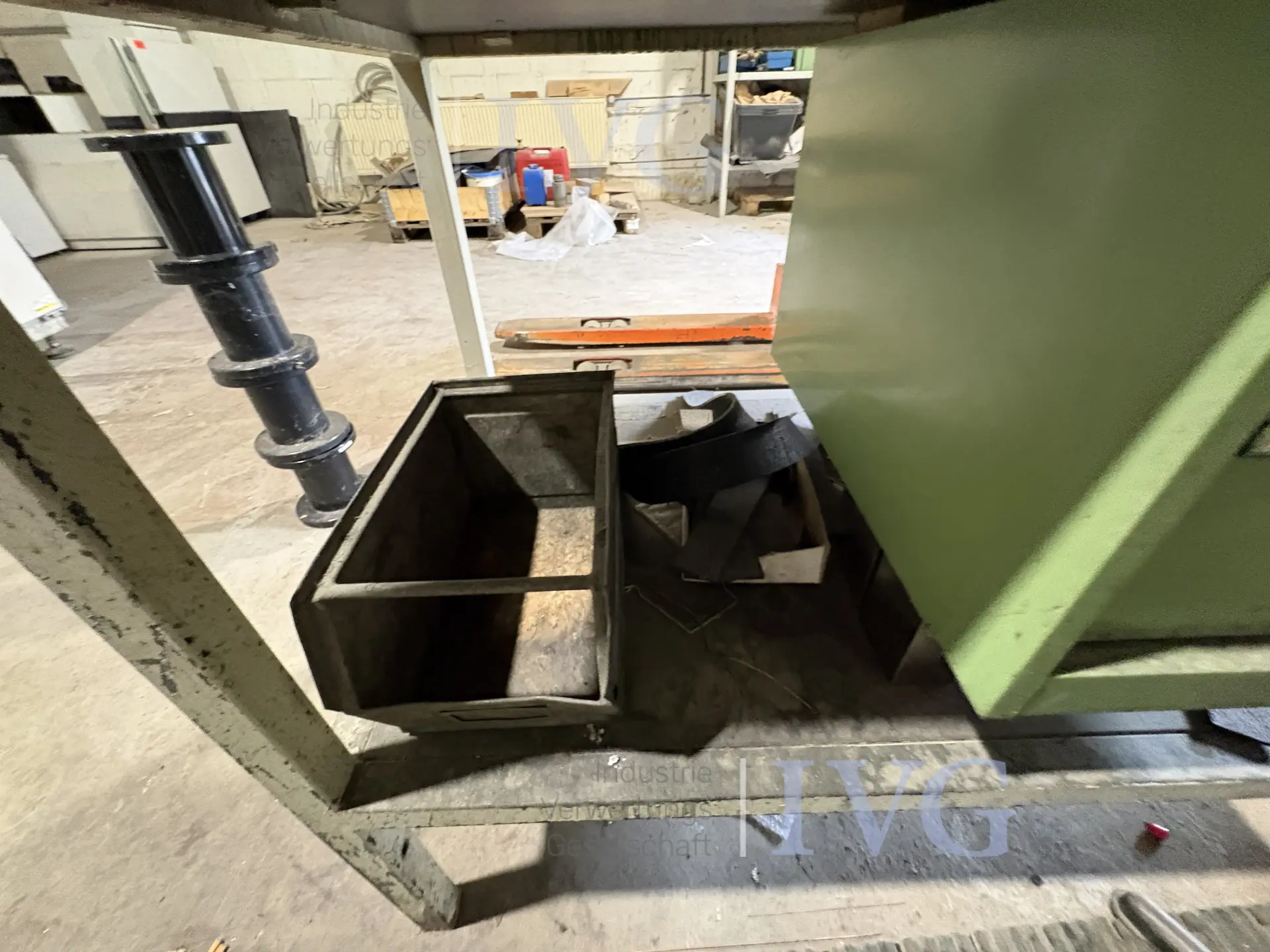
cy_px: 476
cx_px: 635
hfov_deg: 102.1
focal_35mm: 14
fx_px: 514
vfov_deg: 85.7
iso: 1000
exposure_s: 1/33
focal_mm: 2.22
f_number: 2.2
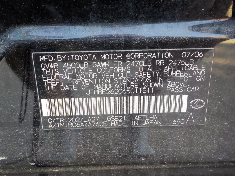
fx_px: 204
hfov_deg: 60.0
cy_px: 88
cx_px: 118
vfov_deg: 46.8
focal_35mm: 30
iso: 125
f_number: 3.3
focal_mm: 4.1
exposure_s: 1/40
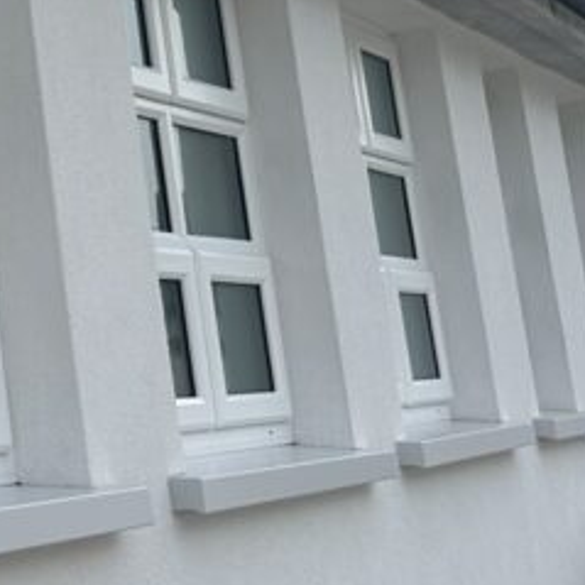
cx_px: -460
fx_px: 1740
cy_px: 56
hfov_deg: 16.2
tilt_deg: +11.0
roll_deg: +3.4
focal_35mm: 91
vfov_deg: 18.8
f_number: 1.78
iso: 80
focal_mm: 6.86
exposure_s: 1/5263
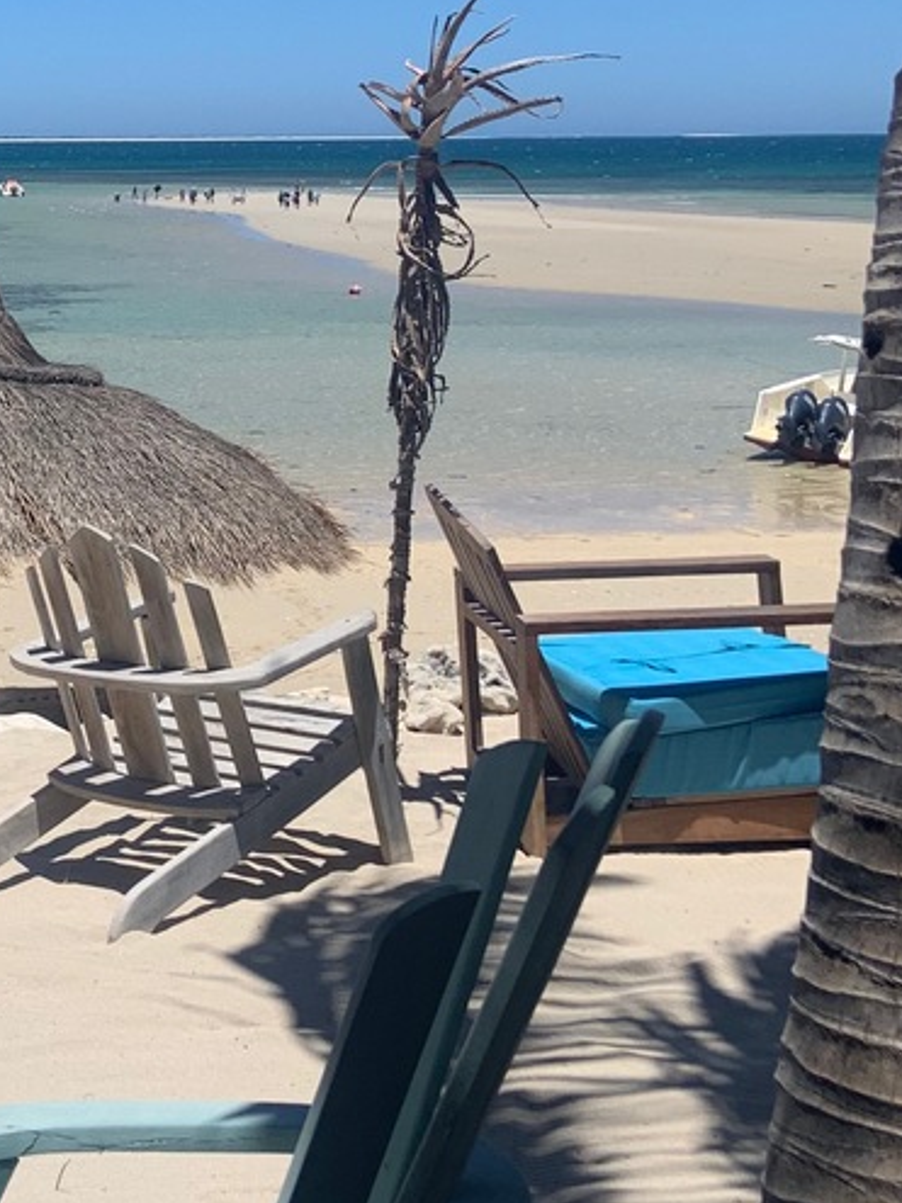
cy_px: 344
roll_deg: +1.4
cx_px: -22
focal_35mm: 70
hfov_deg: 20.3
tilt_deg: -3.7
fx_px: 2433
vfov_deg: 27.5
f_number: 1.8
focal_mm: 4.25
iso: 25
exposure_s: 1/4673
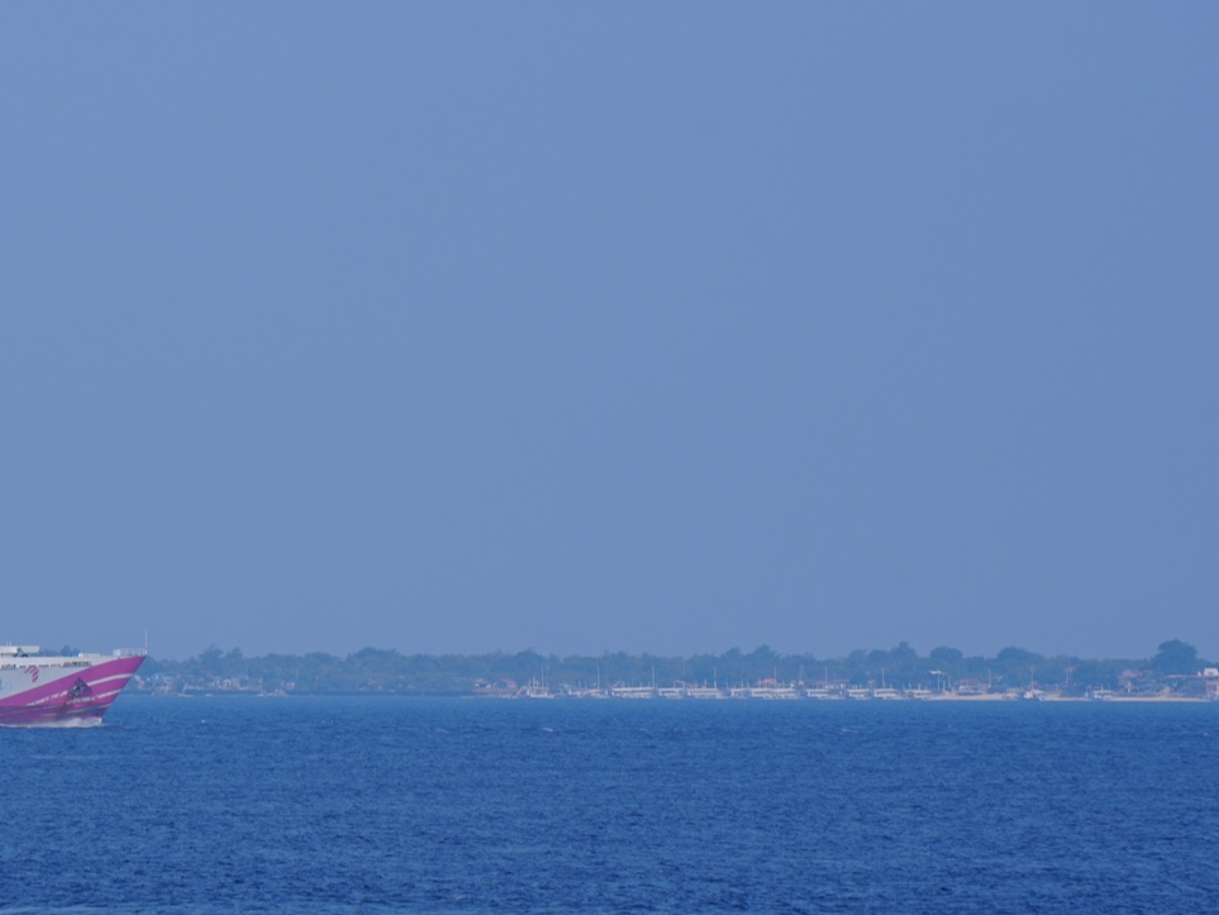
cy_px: 605
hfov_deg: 5.5
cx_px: -82
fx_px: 12682
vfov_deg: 4.1
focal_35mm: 360
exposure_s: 1/500
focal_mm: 164
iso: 100
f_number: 8
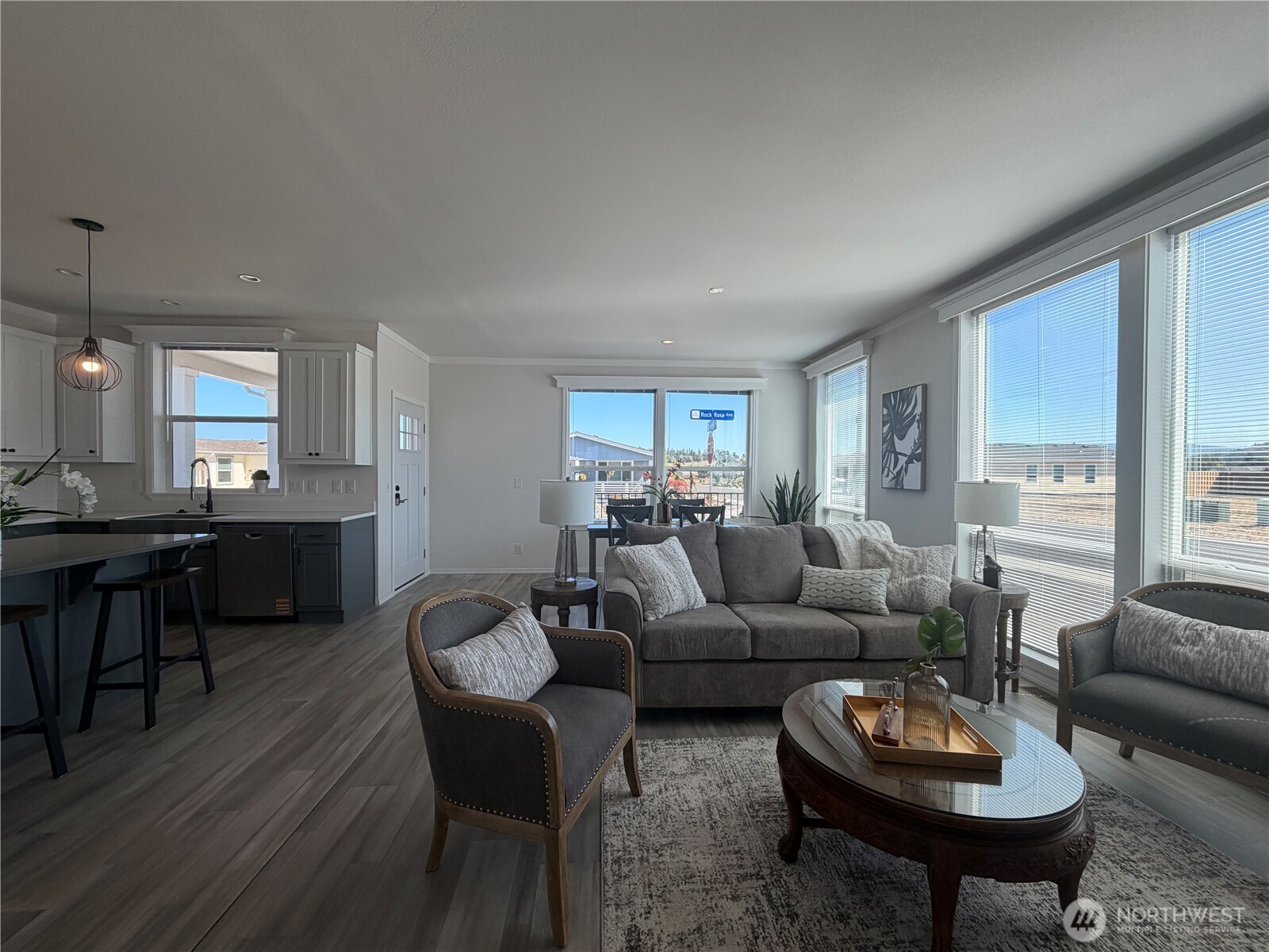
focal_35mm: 14
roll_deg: -0.3
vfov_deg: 85.7
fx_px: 513
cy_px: 476
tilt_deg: -1.2
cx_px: 634
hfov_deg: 102.1
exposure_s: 1/203
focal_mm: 2.22
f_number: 2.2
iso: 40
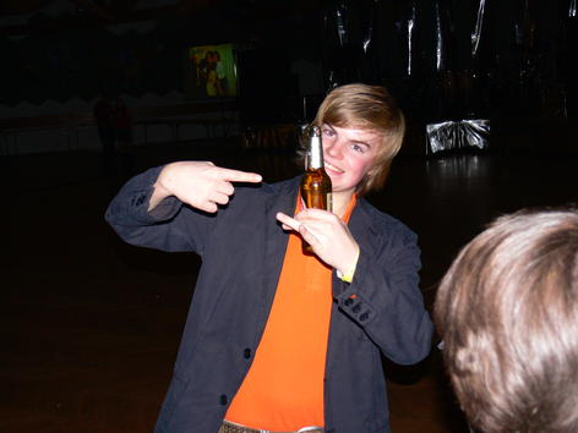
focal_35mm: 55
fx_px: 918
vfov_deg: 26.6
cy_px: 216
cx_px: 289
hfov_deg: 34.9
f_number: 3.2
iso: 100
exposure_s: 1/30
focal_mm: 11.6
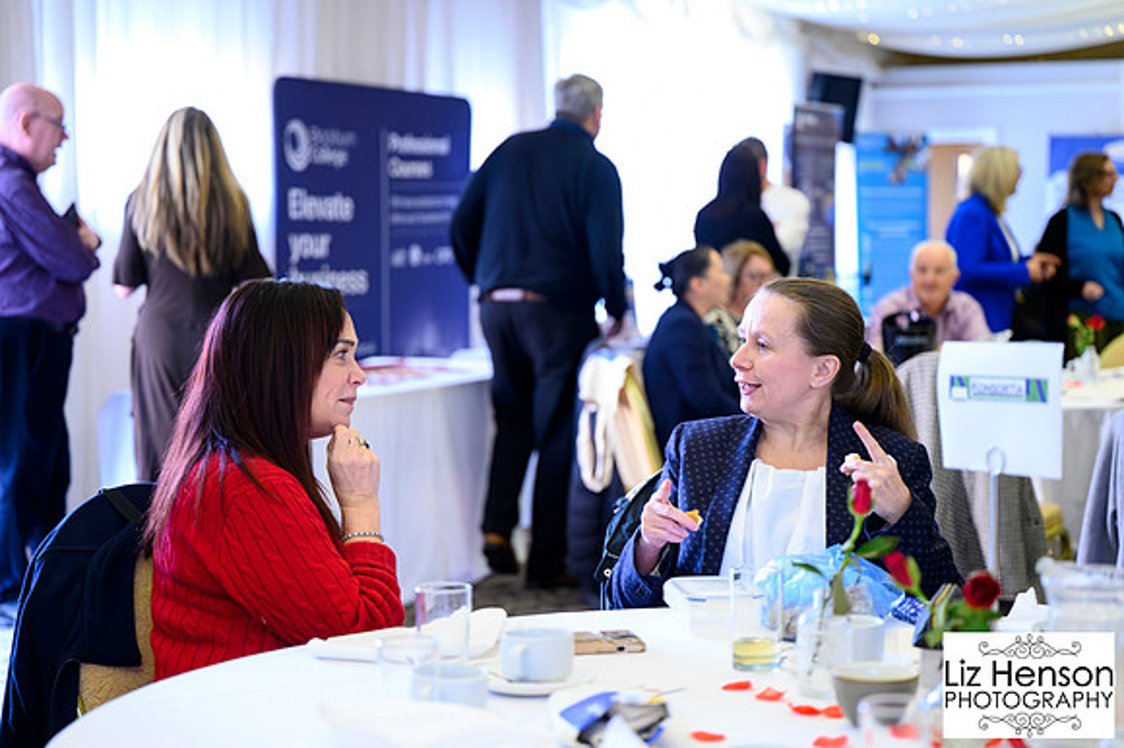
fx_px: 2184
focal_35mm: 70
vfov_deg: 19.4
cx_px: 562
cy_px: 374
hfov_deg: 28.9
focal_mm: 70
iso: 12800
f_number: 2.8
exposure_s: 1/200
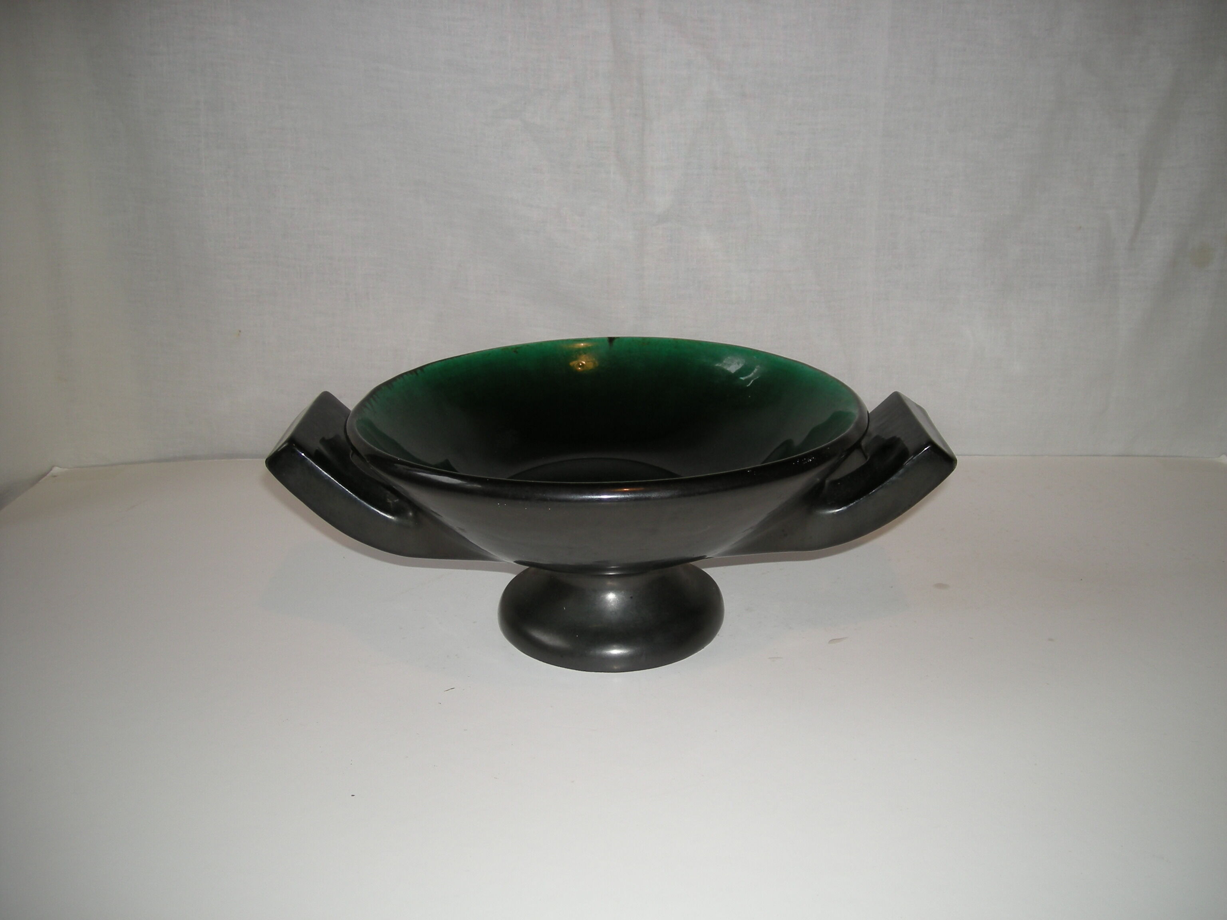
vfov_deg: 40.7
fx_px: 1241
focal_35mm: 35
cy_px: 460
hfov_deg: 52.6
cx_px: 614
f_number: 2.8
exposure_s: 1/47
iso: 50
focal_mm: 5.7
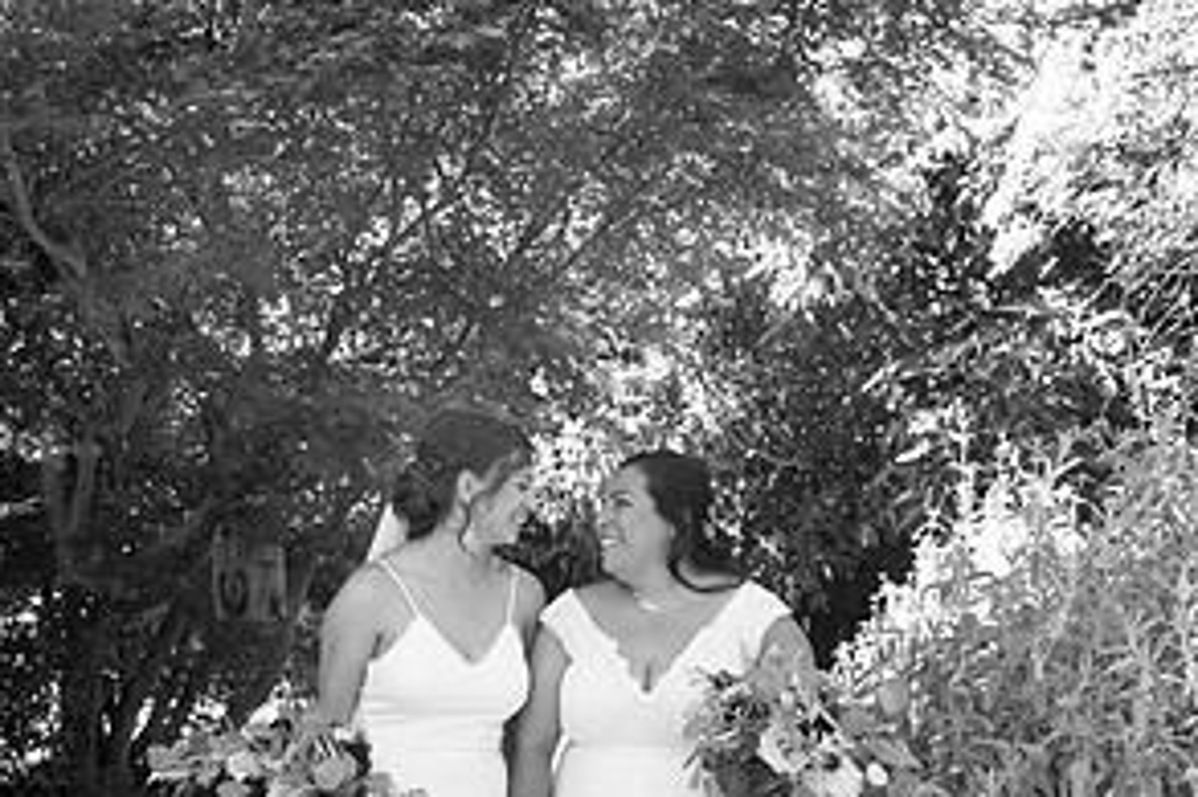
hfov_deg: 48.5
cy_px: 658
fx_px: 1330
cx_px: 593
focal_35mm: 40
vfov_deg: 32.3
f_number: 5
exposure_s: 1/400
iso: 640
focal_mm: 26
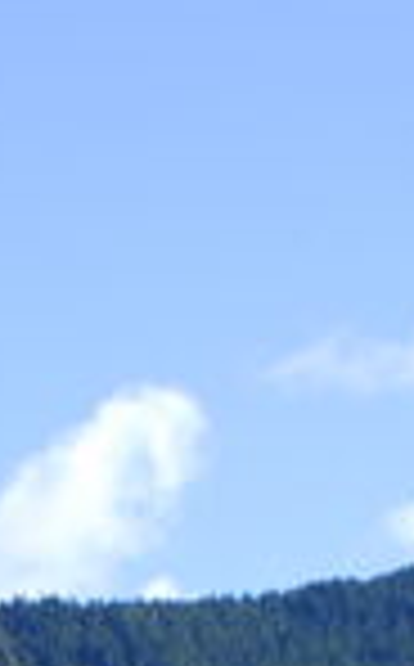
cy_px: 1001
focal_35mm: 232
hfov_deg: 5.6
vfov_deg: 8.8
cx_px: -104
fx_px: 4205
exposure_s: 1/800
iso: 160
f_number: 4
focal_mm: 28
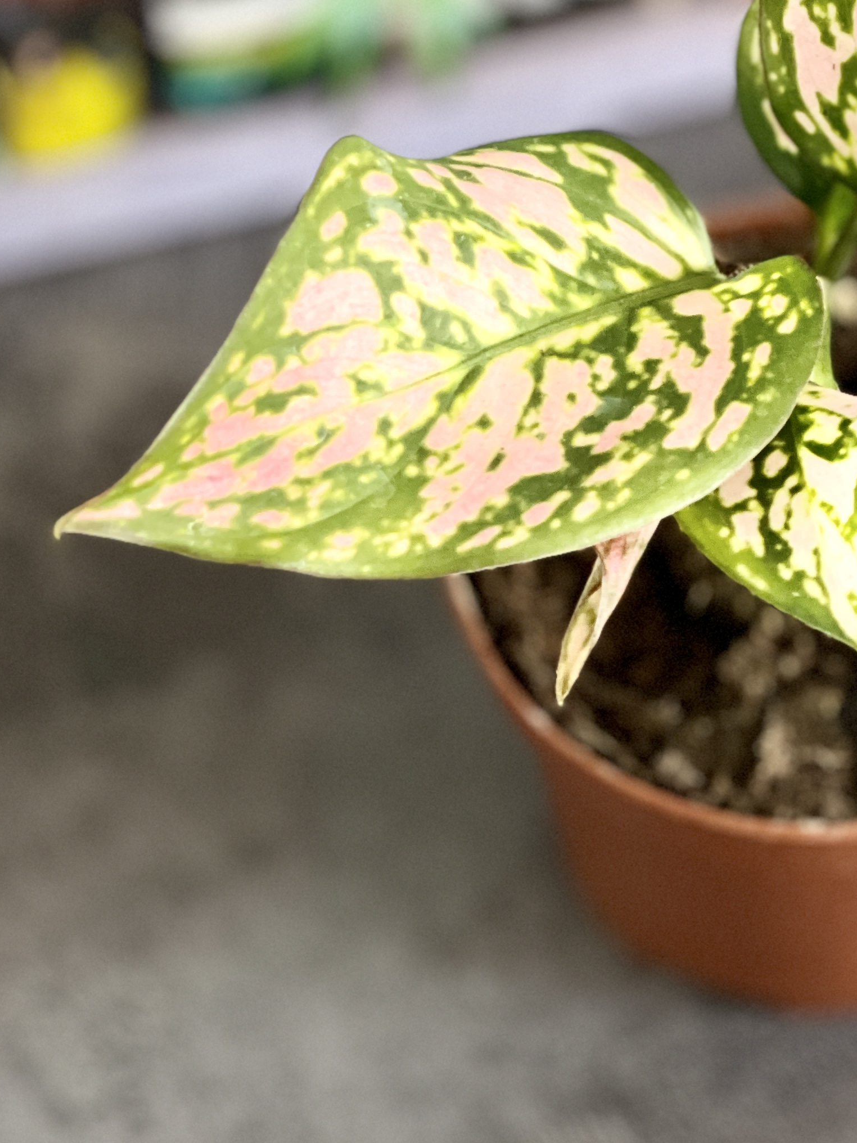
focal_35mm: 127
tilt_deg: -52.8
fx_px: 4192
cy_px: 324
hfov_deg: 11.6
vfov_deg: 15.5
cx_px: 737
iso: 320
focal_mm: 7.5
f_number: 2.2
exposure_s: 1/33
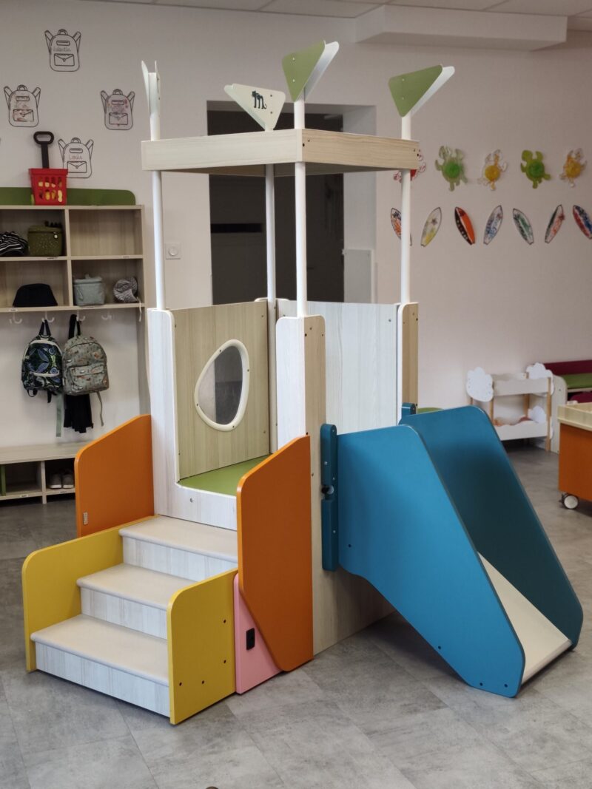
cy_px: 394
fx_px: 1049
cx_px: 296
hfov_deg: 31.5
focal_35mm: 46
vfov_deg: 41.2
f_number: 1.7
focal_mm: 6.07
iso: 400
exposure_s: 1/100
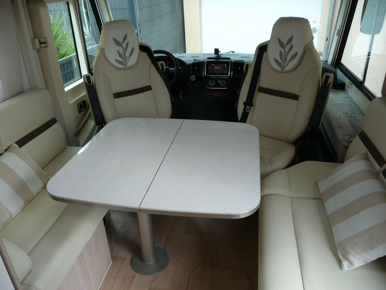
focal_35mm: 28
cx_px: 193
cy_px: 145
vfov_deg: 49.7
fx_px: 312
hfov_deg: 63.4
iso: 100
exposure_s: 1/60
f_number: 3.3
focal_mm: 4.7
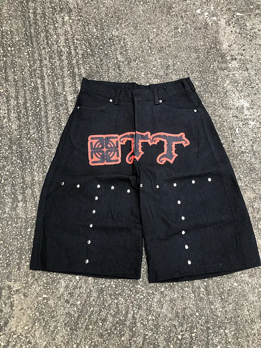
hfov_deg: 49.7
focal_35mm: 28
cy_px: 174
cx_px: 130
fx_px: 281
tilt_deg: -72.7
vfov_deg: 63.4
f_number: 1.8
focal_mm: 3.99
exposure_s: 1/196
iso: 20
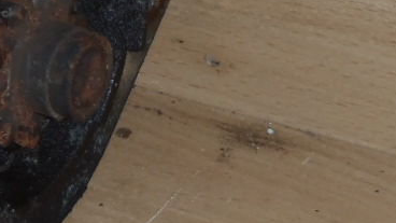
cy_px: -50
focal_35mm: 144
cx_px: -199
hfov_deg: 14.0
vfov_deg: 8.3
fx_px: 1512
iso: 100
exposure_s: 1/40
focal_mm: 6.83
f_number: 4.6
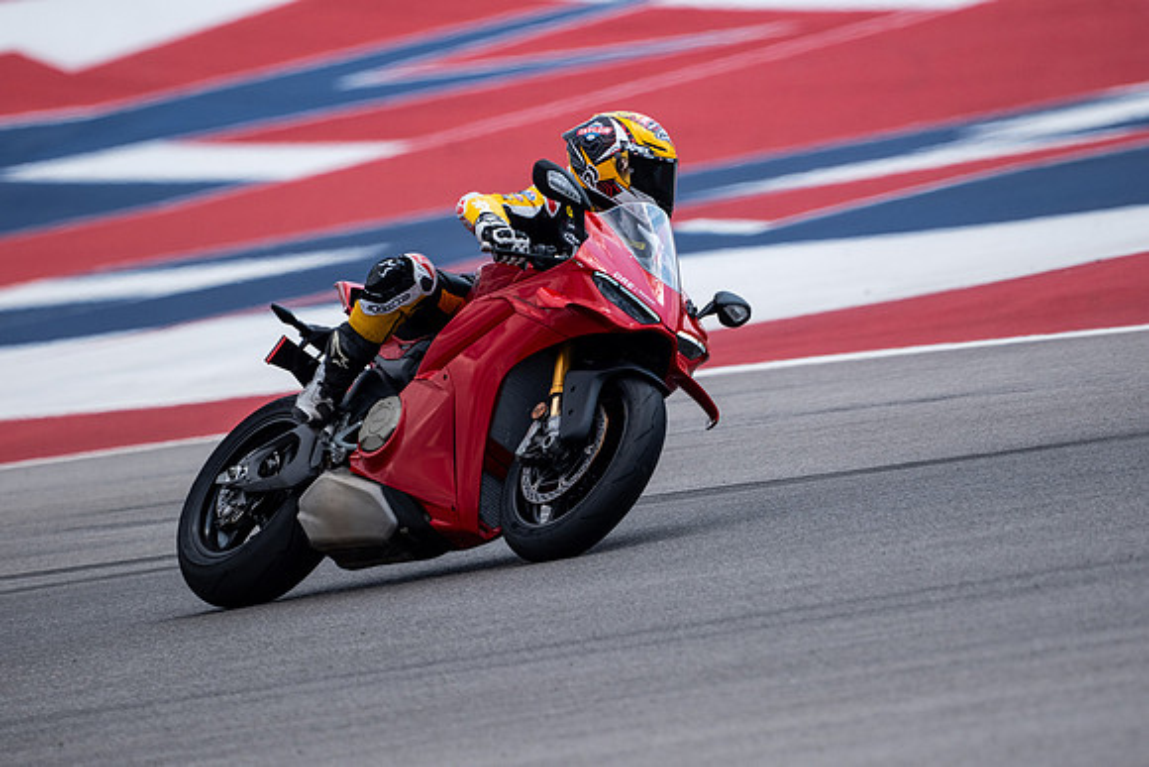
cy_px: 384
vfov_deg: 1.8
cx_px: 574
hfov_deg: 2.7
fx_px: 23942
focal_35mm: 750
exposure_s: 1/2500
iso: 500
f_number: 5.6
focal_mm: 500
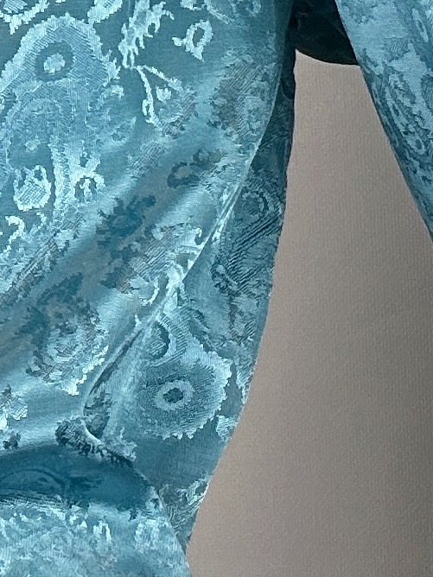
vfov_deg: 15.0
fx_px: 2185
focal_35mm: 131
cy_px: 110
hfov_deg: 10.4
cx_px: 876
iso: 50
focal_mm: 2.69
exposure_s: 1/100
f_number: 1.9
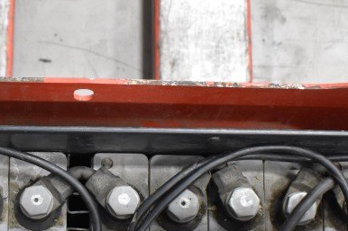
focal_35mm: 84
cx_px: 74
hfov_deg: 23.9
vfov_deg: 16.1
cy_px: 206
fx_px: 812
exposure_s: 1/30
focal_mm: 18
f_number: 5
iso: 1600
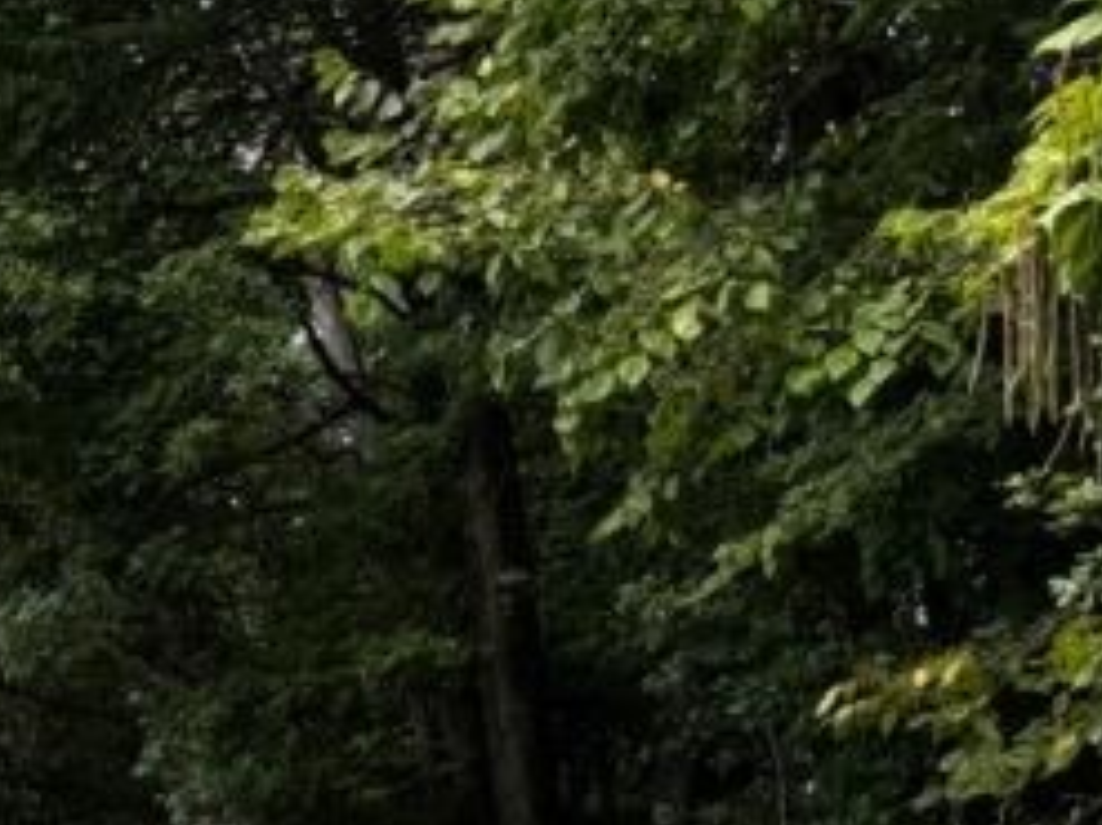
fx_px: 3437
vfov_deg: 13.2
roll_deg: +2.8
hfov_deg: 15.9
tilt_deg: -3.7
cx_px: -785
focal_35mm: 108
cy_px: 1115
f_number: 1.6
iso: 50
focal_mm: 5.96
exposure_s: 1/460
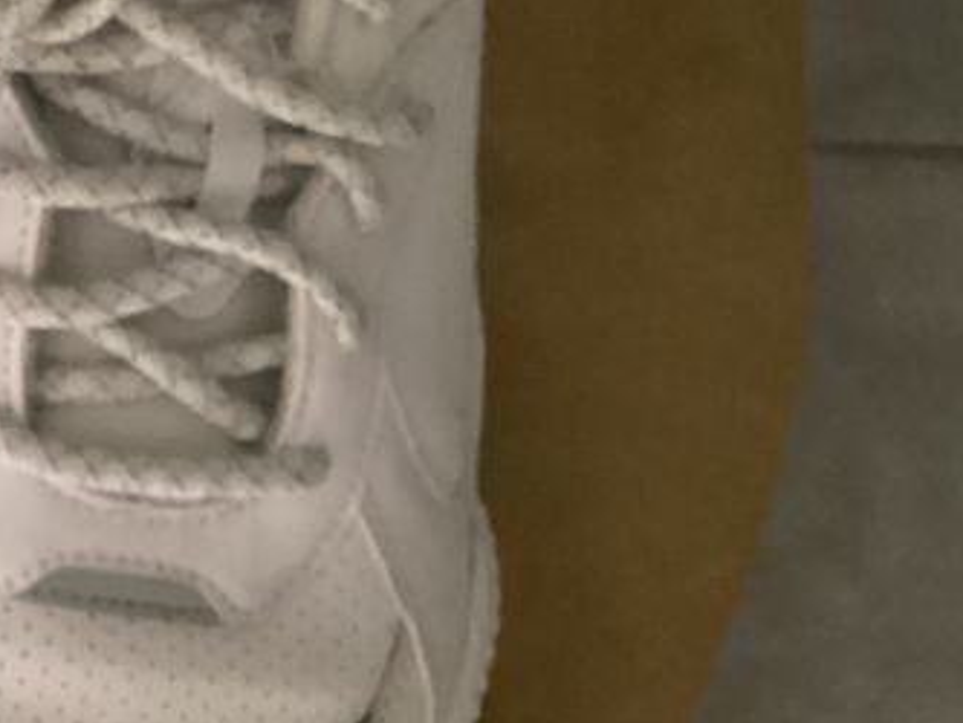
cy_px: 197
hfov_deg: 20.4
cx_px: -20
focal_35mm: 93
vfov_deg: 15.8
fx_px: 2588
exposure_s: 1/30
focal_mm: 3.3
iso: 800
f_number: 2.4
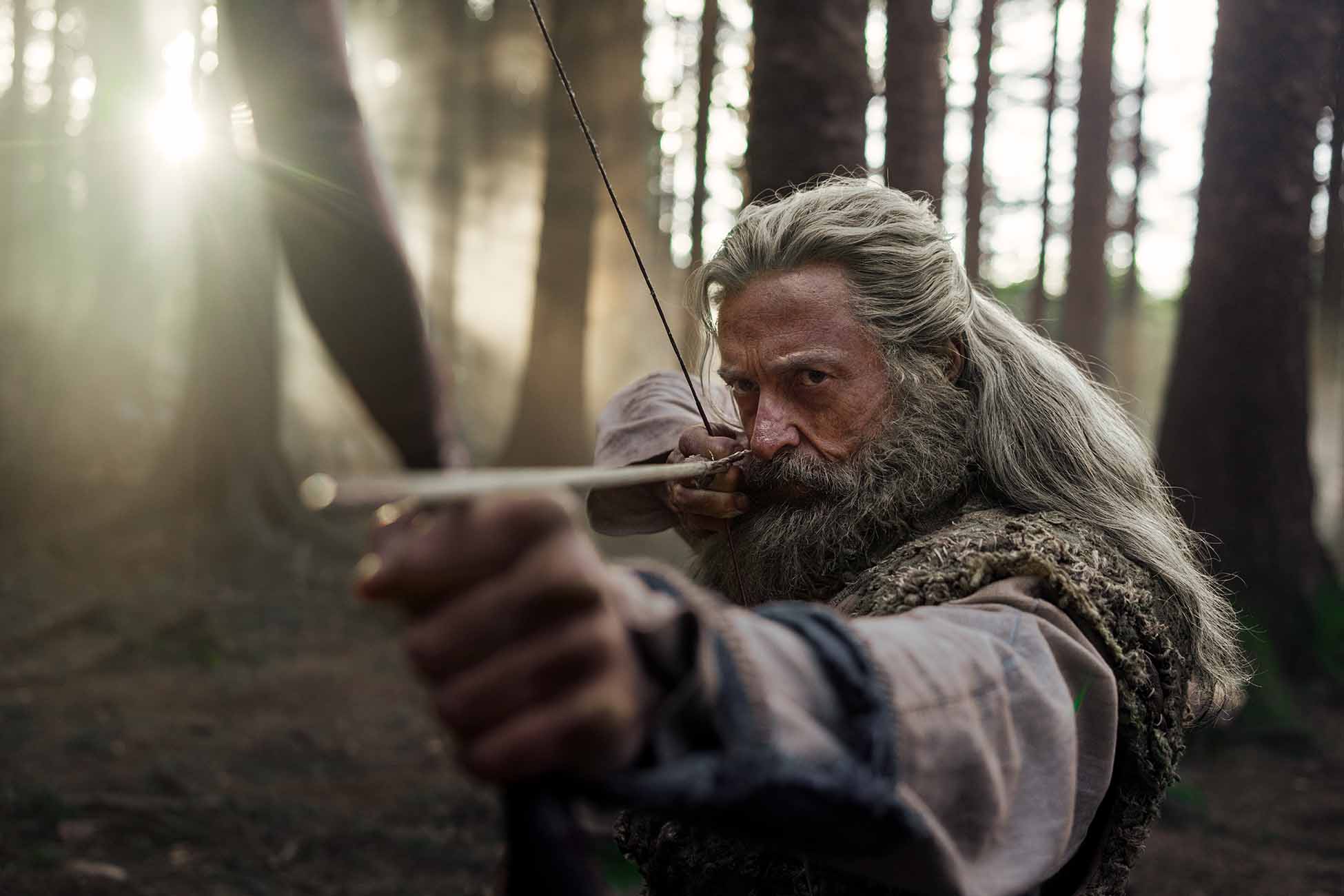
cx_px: 672
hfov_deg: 48.5
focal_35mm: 40
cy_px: 448
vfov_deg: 33.4
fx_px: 1493
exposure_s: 1/400
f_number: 2.8
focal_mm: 40
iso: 800
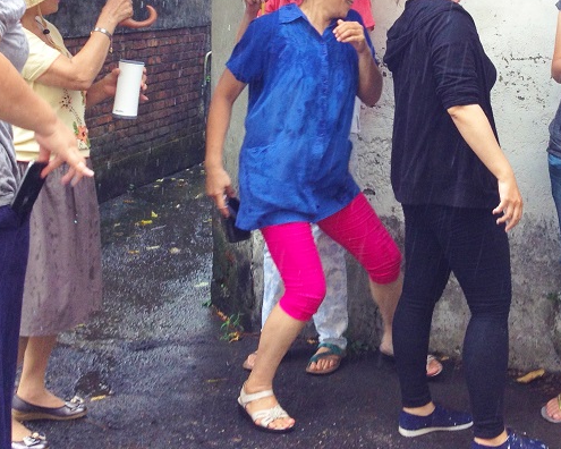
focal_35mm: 69
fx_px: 1146
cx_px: 346
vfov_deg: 21.7
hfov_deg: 27.4
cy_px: 59
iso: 50
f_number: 2.4
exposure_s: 1/138
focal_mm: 4.28
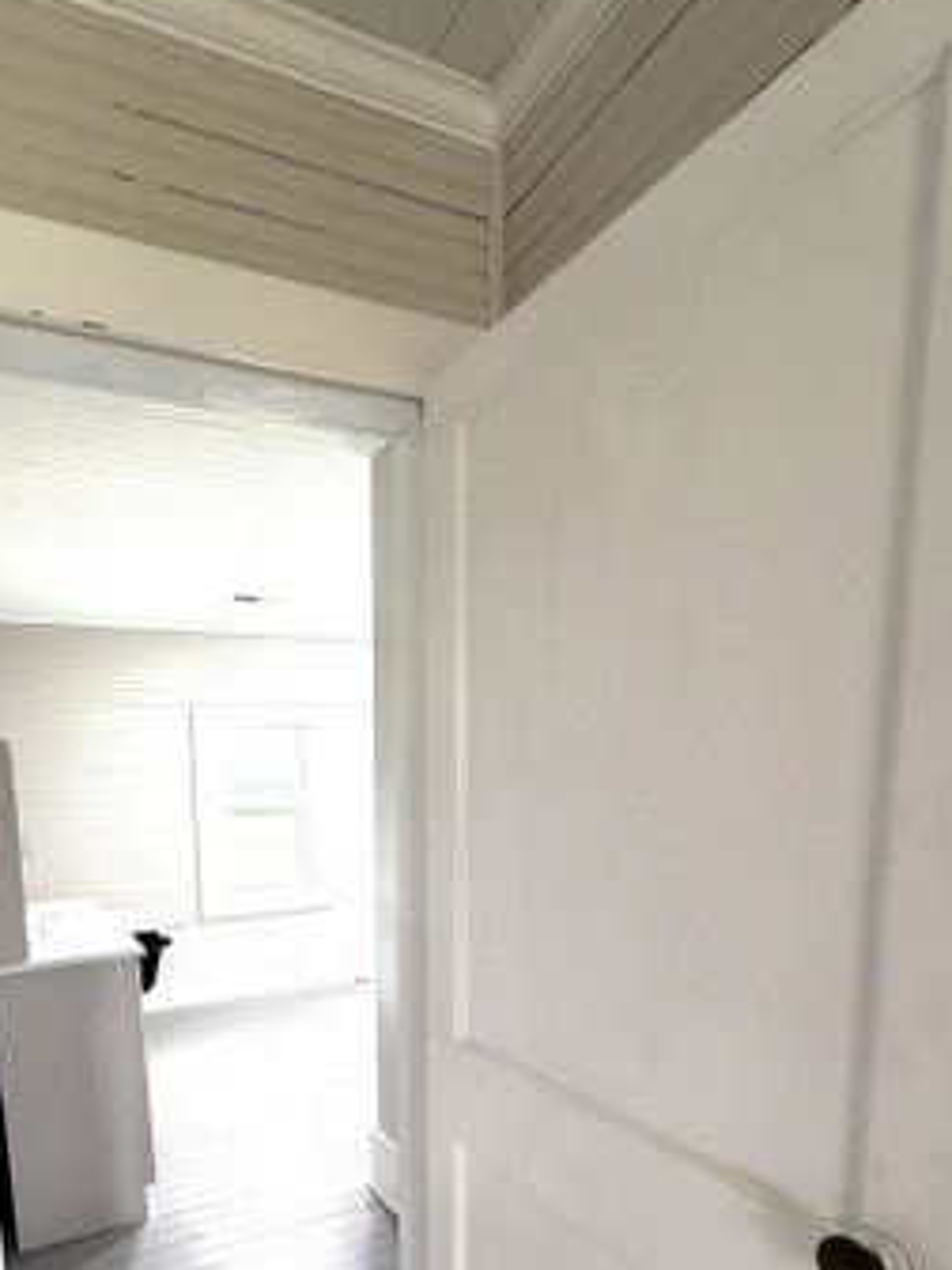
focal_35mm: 20
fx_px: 733
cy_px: 881
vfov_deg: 78.1
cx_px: 310
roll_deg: +1.0
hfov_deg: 64.1
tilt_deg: -5.2
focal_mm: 2.22
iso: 160
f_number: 2.2
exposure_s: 1/60
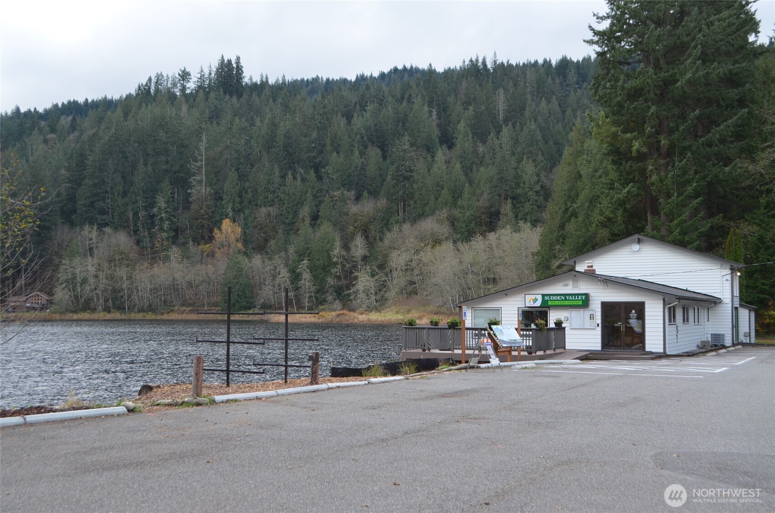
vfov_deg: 34.1
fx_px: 838
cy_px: 256
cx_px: 388
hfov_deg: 49.6
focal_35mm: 39
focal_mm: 26
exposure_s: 1/180
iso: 200
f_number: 6.7
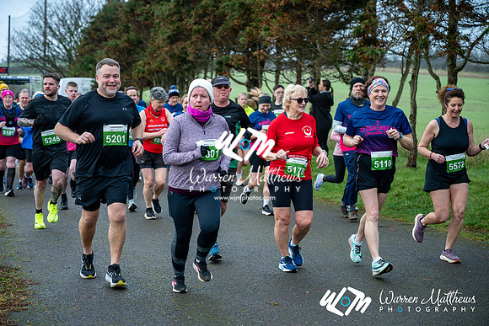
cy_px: 163
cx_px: 244
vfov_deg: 19.5
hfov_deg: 28.8
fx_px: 951
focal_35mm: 70
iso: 560
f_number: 2.8
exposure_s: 1/1250
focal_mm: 70
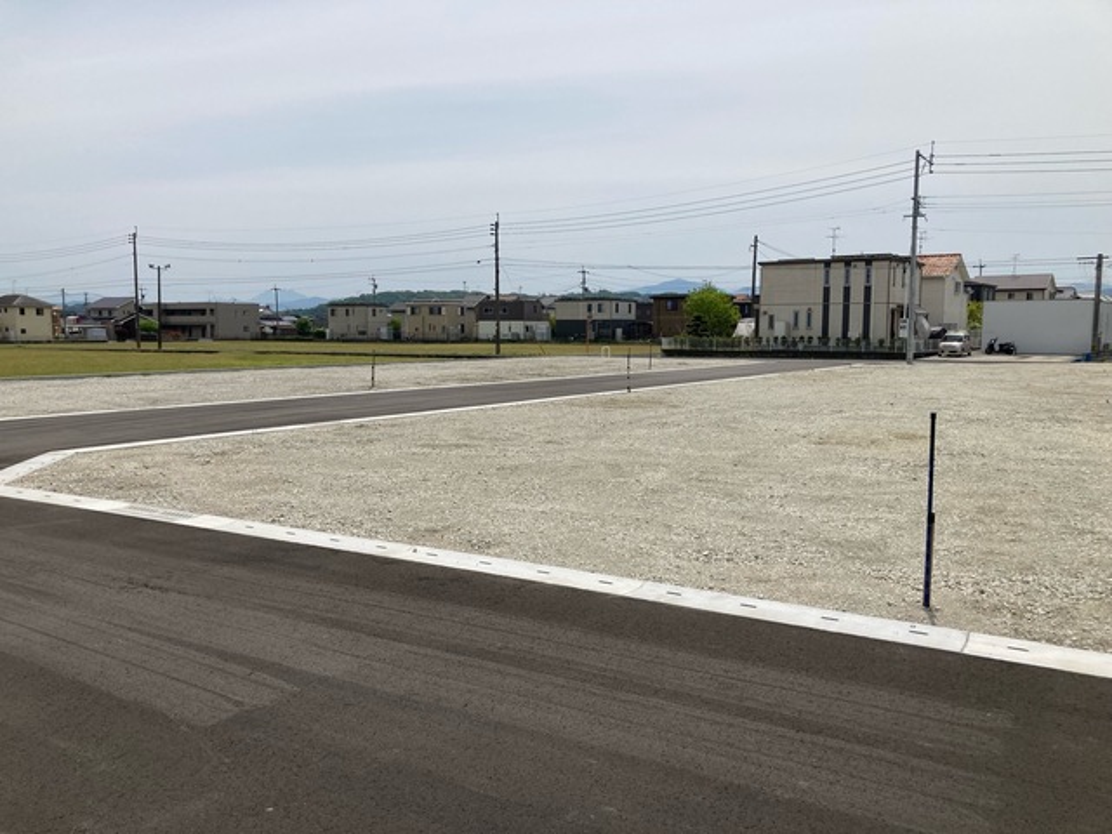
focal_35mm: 28
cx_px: 556
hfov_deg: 63.4
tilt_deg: -5.9
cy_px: 417
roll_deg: -1.7
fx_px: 899
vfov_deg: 49.7
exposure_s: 1/5405
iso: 25
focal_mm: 3.99
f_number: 1.8
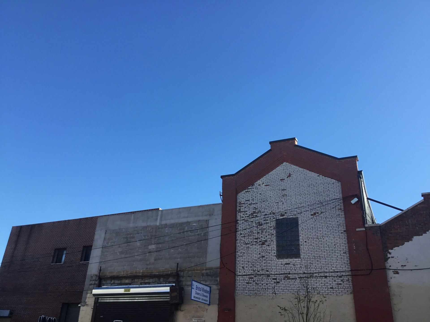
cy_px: 161
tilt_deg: +27.4
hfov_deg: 58.4
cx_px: 215
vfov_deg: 45.4
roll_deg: -3.0
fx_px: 385
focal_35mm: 31
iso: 25
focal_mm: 3.3
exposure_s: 1/550
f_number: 2.4
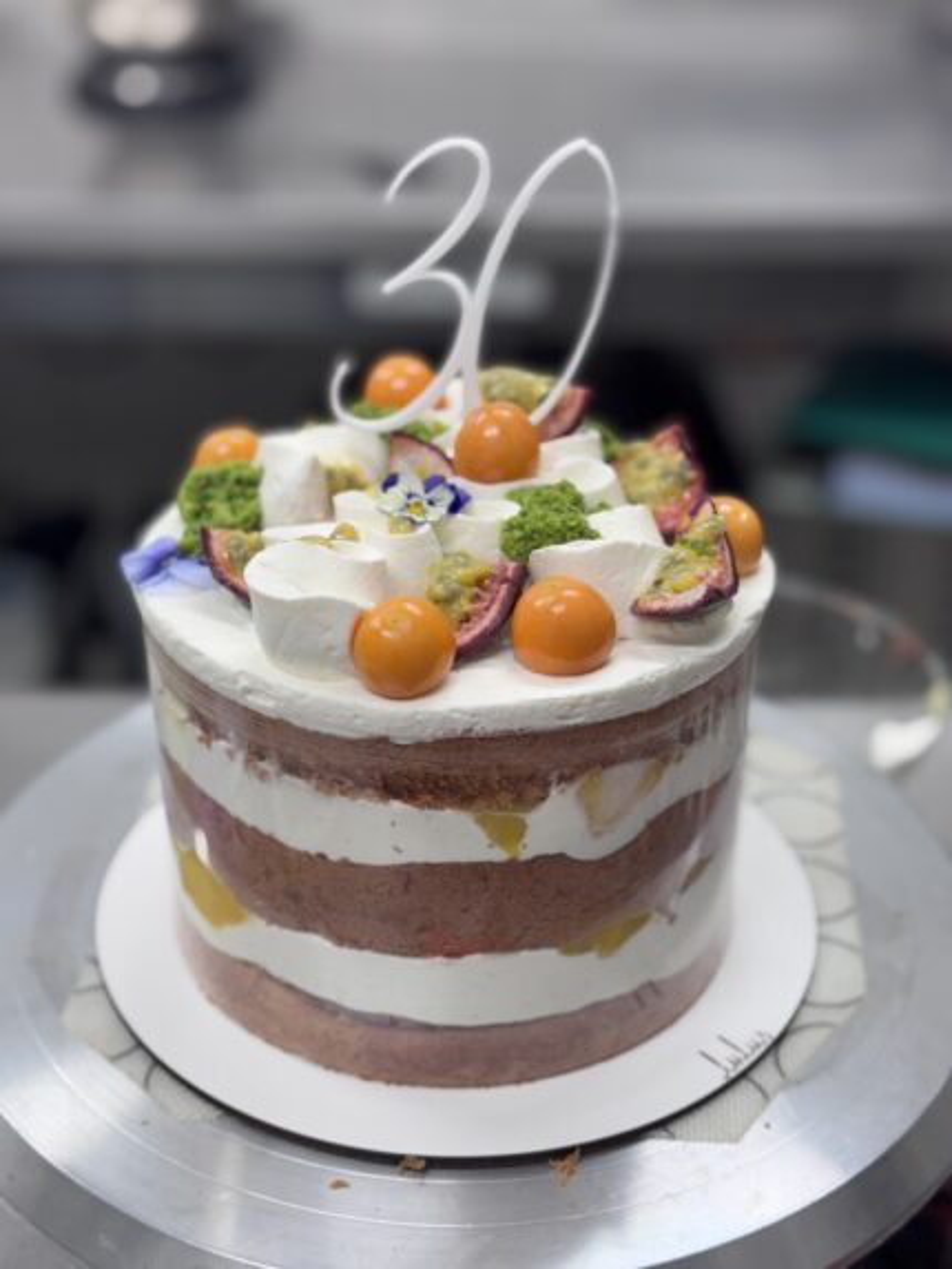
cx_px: 476
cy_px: 634
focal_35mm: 48
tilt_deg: -28.9
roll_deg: -1.2
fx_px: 1759
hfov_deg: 30.3
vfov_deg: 39.6
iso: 80
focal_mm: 6.76
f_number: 1.78
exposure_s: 1/100
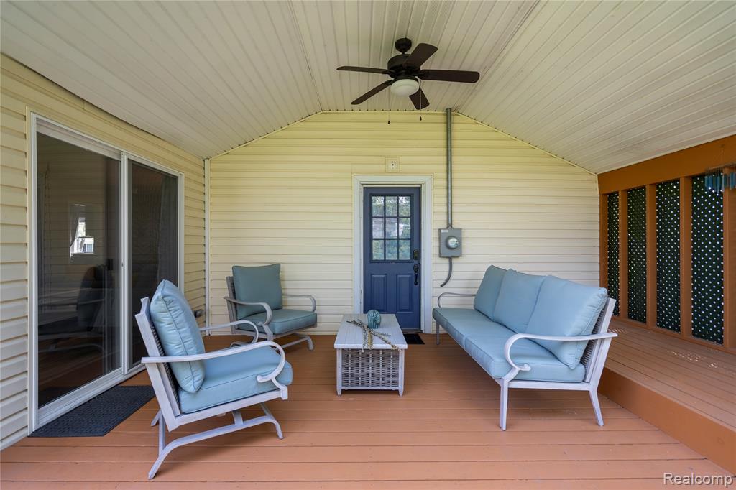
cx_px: 368
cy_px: 245
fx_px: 327
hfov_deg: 96.8
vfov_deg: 73.7
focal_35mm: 16
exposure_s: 1/40
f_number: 4
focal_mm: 16
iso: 100
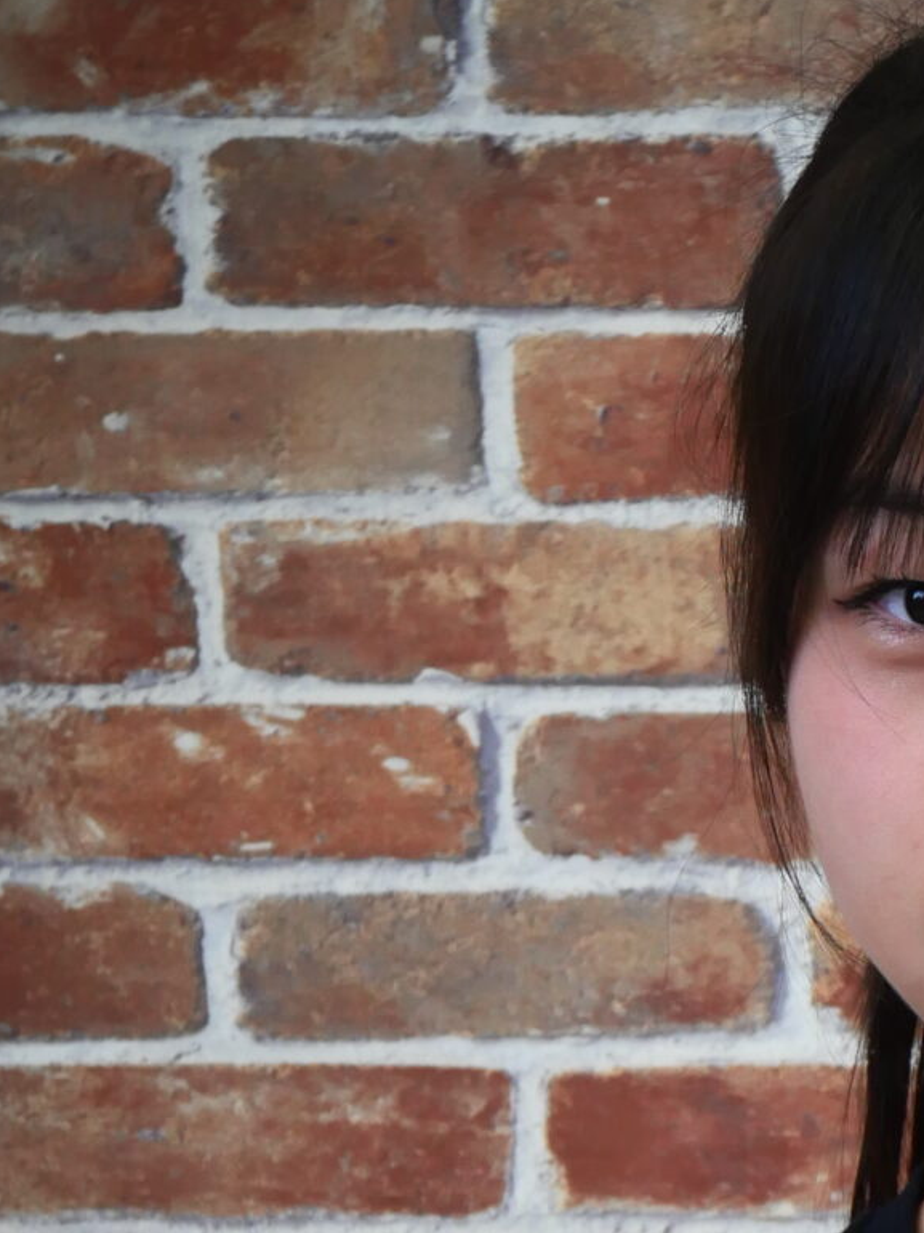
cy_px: 1297
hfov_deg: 10.8
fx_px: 4736
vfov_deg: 14.5
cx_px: 1316
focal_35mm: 133
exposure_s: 1/60
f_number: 4.6
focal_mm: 20
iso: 500
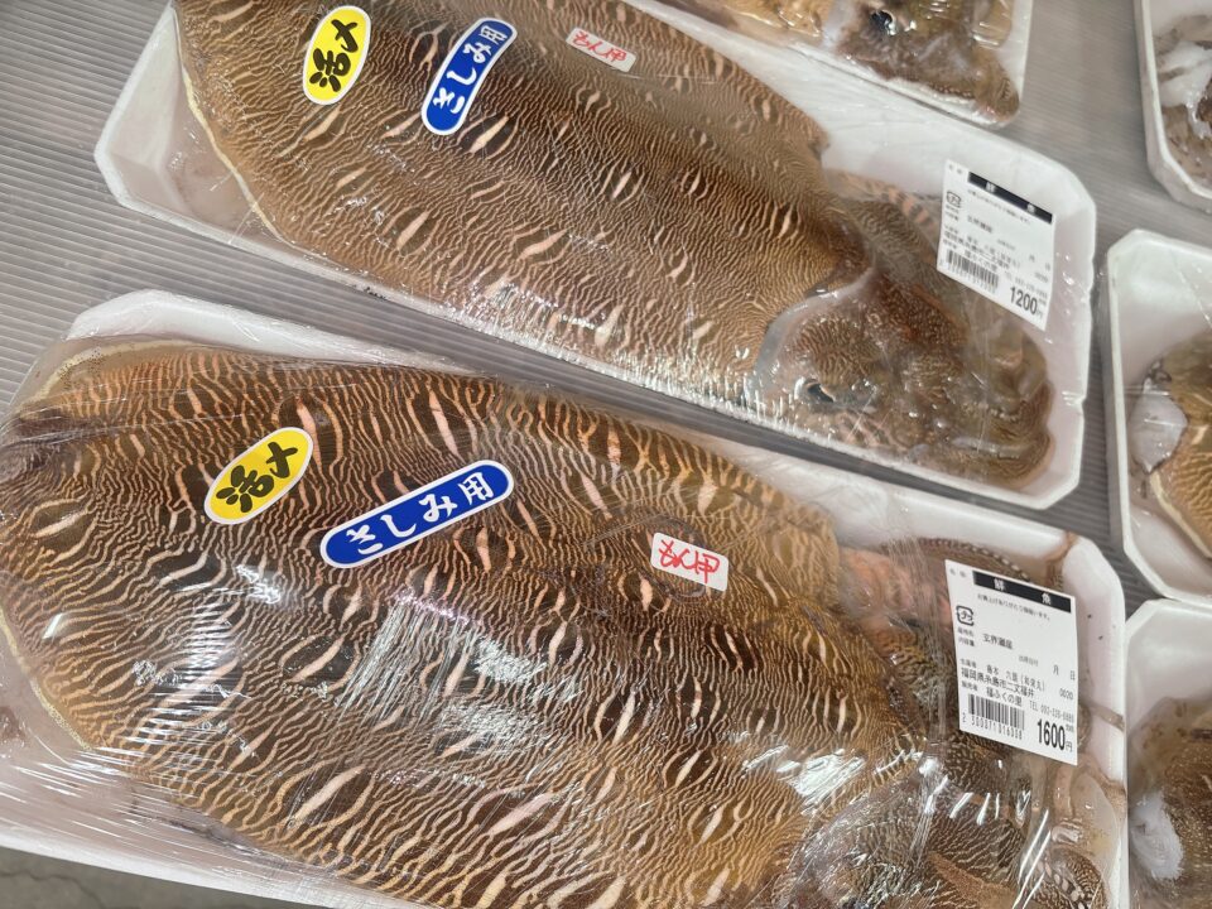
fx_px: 910
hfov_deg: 67.3
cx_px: 606
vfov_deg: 53.1
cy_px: 454
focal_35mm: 26
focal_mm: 5.96
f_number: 1.6
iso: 125
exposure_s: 1/60
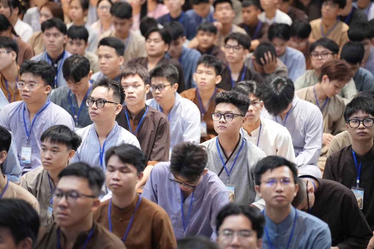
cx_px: 187
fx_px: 1558
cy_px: 124
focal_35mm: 150
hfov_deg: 13.7
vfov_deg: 9.1
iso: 3200
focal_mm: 150
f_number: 2.8
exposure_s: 1/125
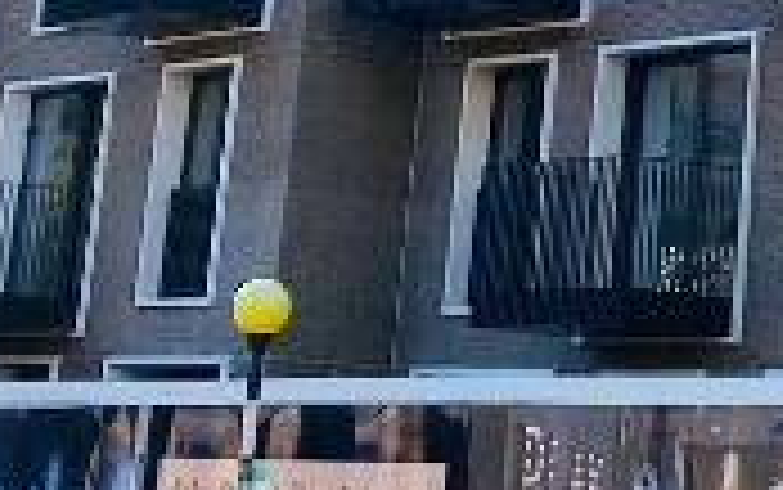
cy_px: -508
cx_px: 878
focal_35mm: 162
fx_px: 3459
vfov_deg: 7.7
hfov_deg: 12.7
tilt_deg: +16.6
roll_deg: -3.7
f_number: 1.8
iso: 32
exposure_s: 1/957
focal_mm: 4.25
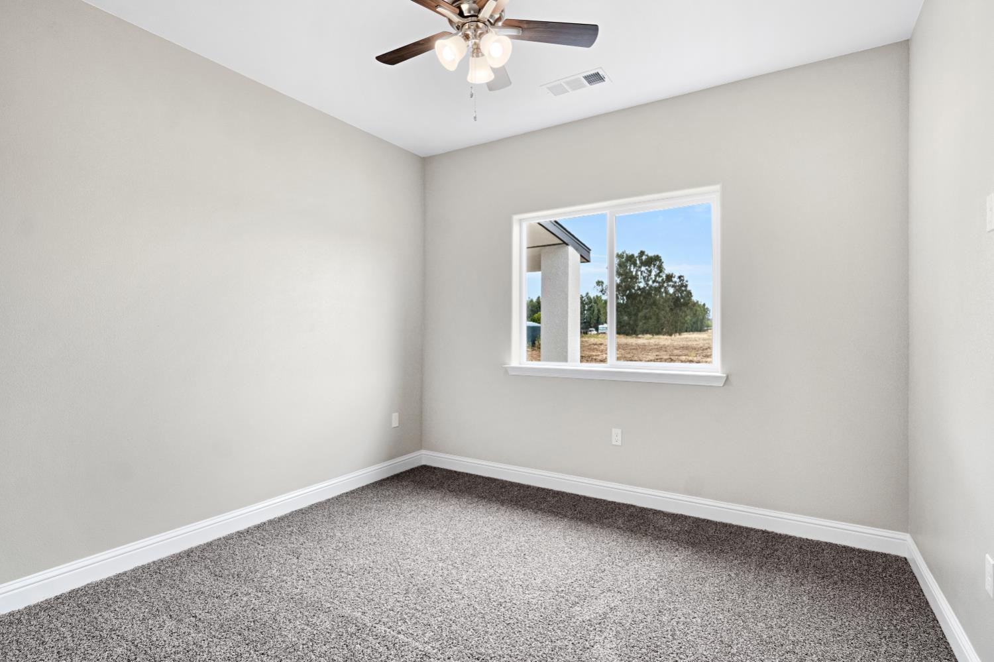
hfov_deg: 95.0
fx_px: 455
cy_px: 331
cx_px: 497
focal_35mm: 16
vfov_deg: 72.0
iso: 320
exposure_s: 1/30
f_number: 8
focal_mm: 11
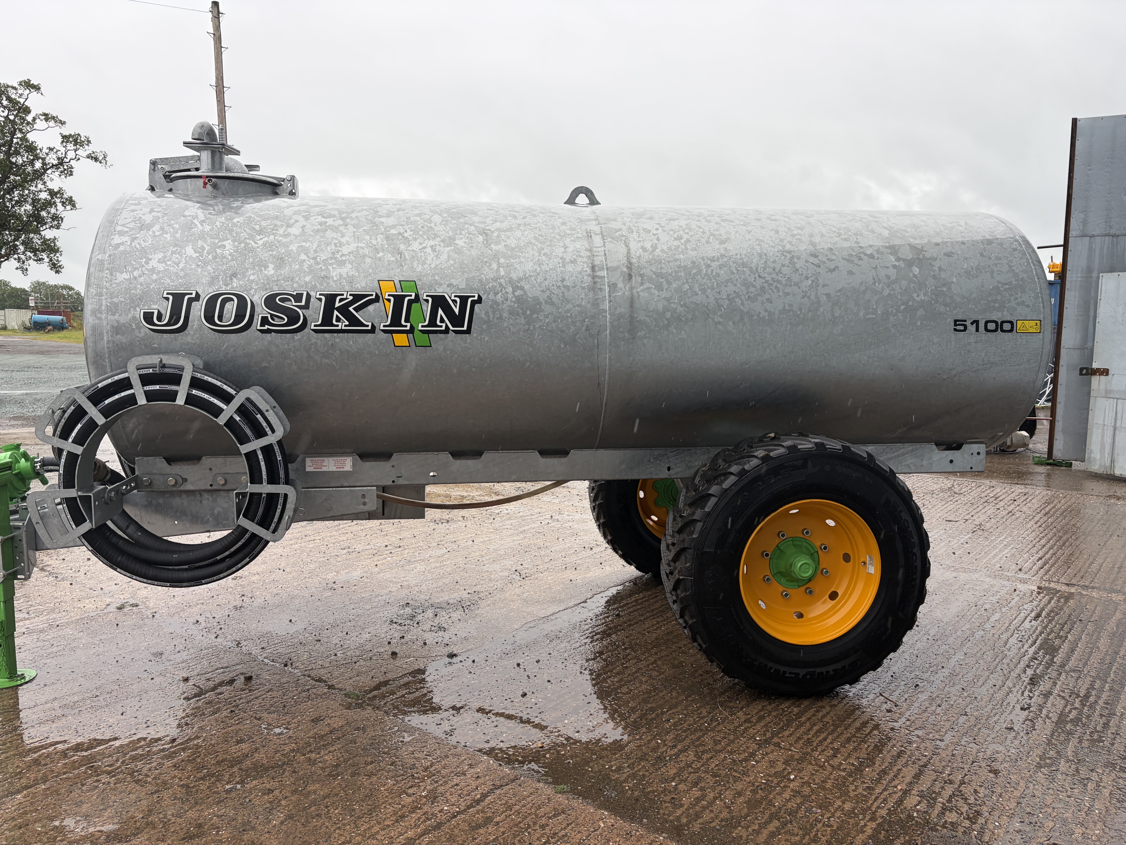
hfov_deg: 67.3
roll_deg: -0.8
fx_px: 846
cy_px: 422
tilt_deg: -6.2
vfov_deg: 53.1
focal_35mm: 26
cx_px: 563
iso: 50
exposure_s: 1/586
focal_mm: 5.96
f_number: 1.6
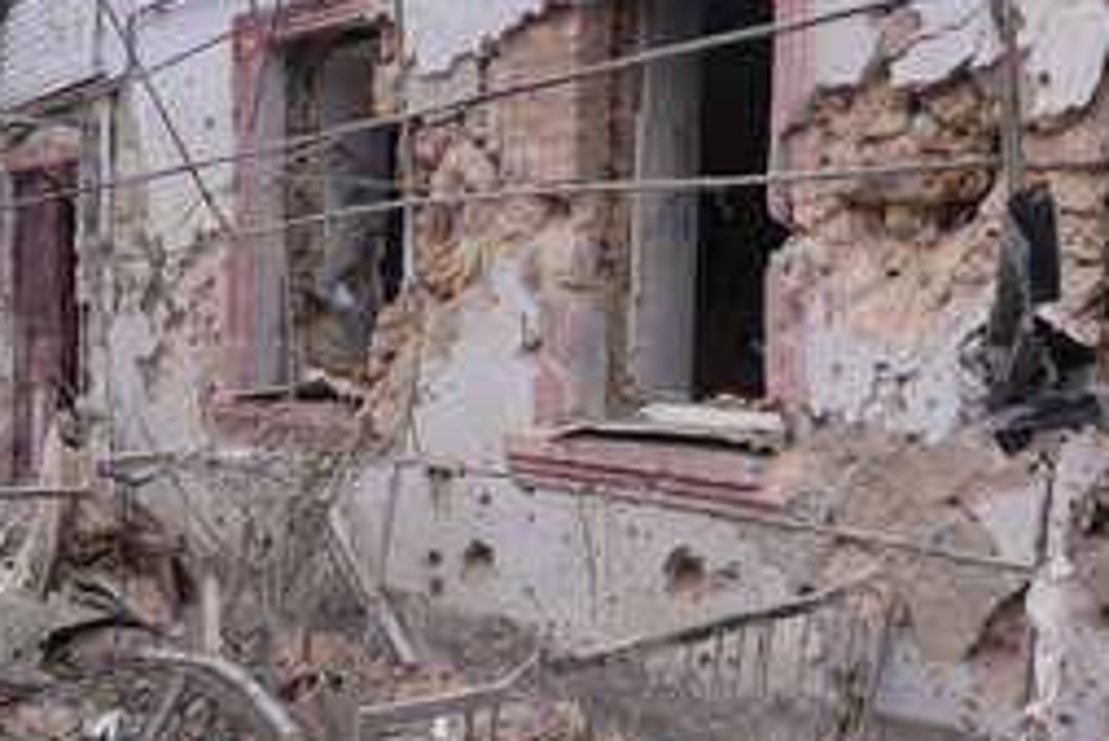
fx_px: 1171
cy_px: 335
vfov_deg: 35.1
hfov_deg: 49.3
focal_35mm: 38
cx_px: 780
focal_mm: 24
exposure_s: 1/160
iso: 125
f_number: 4
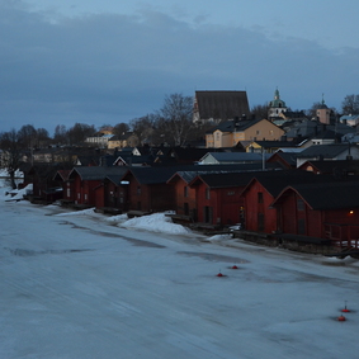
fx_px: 669
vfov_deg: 30.0
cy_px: 174
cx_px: 214
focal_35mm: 57
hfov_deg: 30.0
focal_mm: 28
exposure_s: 1/40
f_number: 4
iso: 800
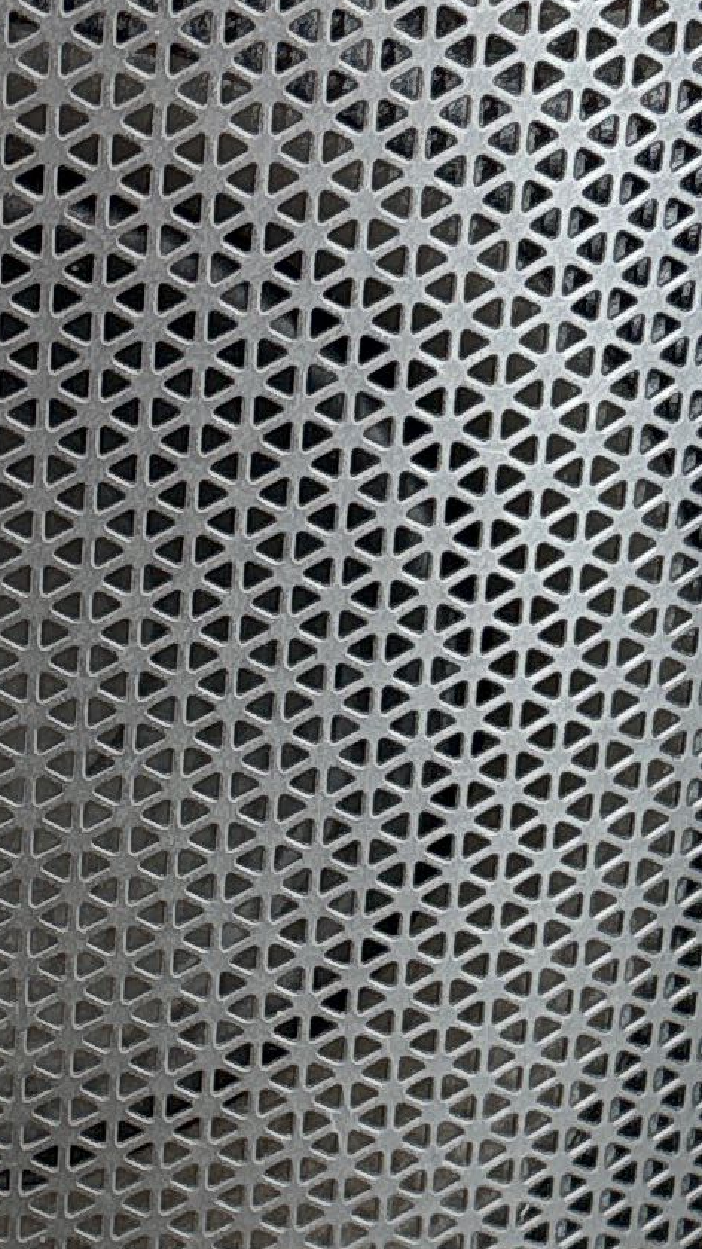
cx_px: -30
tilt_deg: -31.8
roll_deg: -1.0
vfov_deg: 15.7
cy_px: 969
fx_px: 4504
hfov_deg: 8.8
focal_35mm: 136
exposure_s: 1/50
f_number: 1.6
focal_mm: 5.96
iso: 160
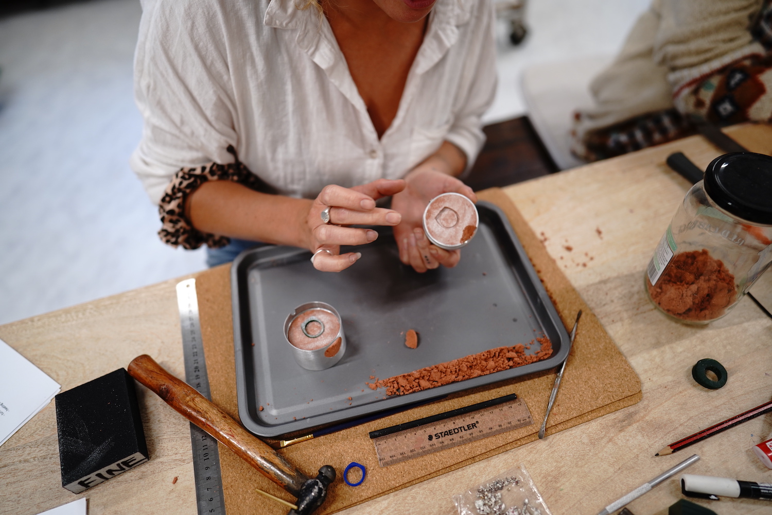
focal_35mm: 24
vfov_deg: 53.1
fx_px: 515
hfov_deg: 73.7
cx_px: 386
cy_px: 258
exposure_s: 1/200
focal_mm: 24
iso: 250
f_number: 1.4
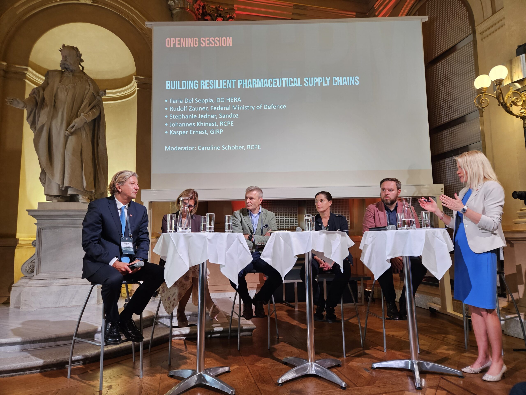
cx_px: 263
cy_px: 198
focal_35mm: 23
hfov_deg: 73.9
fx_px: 349
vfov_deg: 58.9
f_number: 1.8
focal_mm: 5.4
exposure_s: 1/100
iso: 160
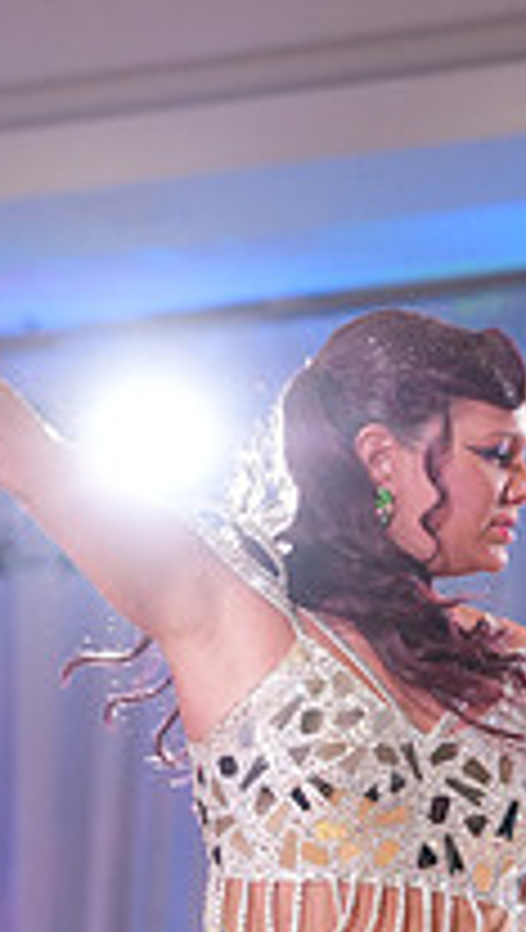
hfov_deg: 4.0
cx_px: 519
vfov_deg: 6.9
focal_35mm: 308
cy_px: 1166
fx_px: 7609
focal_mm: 105
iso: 2000
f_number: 4
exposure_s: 1/320
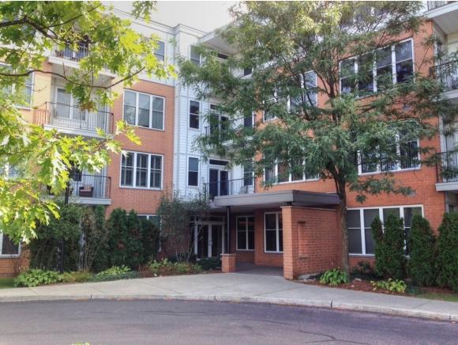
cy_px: 172
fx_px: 437
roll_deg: -0.1
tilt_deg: +7.9
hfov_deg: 55.3
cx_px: 229
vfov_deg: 43.0
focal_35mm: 33
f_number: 2.4
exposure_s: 1/193
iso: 50
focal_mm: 4.12
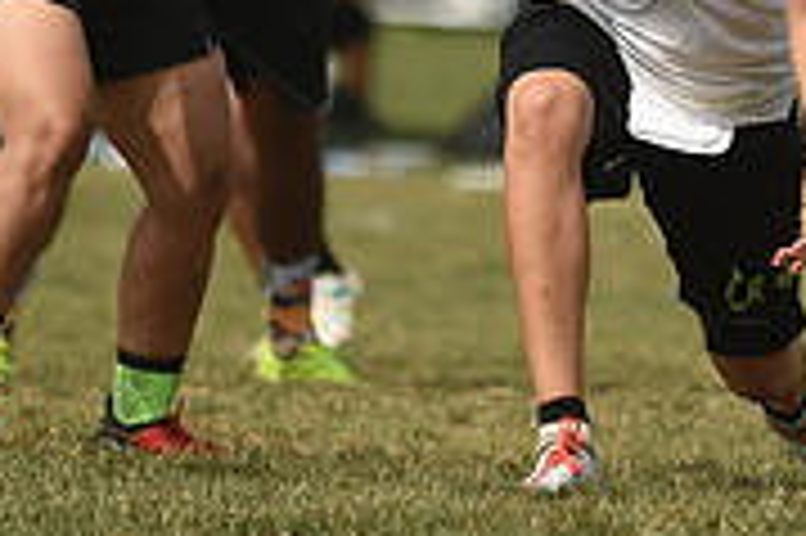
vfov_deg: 2.1
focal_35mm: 648
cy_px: -187
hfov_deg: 3.2
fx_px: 14494
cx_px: 630
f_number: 2.8
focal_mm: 200
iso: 100
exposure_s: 1/2000
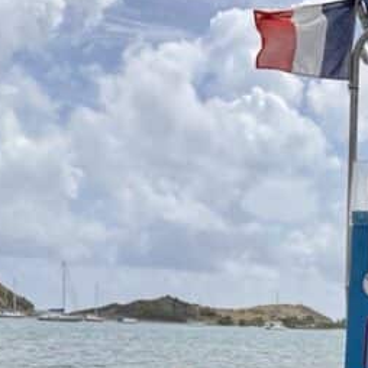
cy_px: 432
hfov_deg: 20.8
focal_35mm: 82
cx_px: 303
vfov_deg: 19.9
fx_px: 986
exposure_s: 1/1383
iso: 25
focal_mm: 2.69
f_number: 1.9
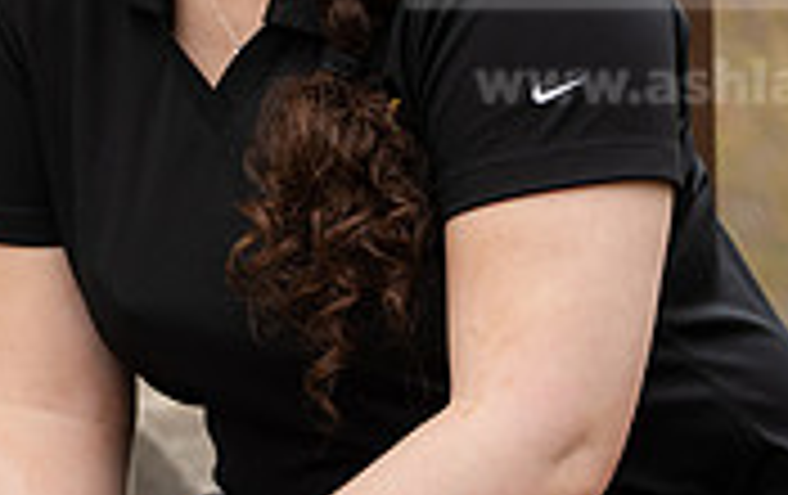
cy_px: 178
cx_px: 270
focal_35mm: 253
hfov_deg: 8.3
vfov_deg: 5.2
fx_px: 5442
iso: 64
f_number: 4
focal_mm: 75
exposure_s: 1/200
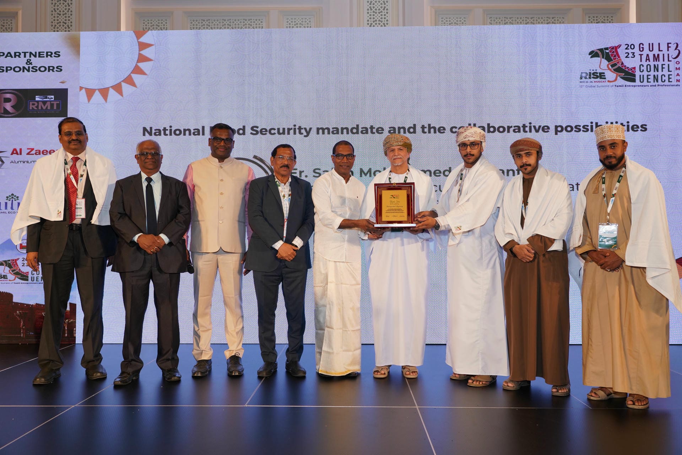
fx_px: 511
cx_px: 341
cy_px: 228
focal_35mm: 27
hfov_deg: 67.4
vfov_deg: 47.9
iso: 800
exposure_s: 1/160
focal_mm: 27
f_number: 5.6
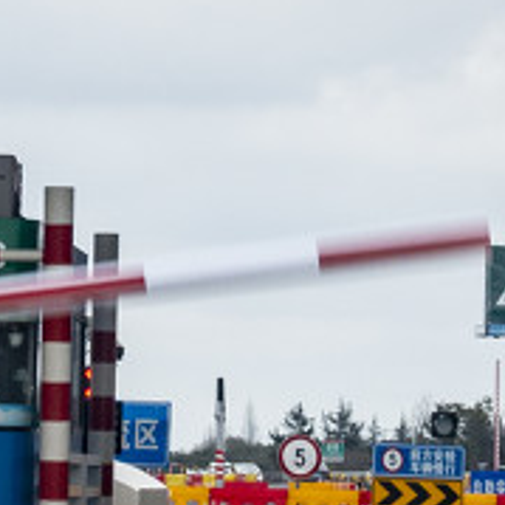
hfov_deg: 6.0
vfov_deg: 6.0
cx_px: 166
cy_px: -78
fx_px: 4820
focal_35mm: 292
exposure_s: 1/100
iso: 125
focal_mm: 17.7
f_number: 3.5
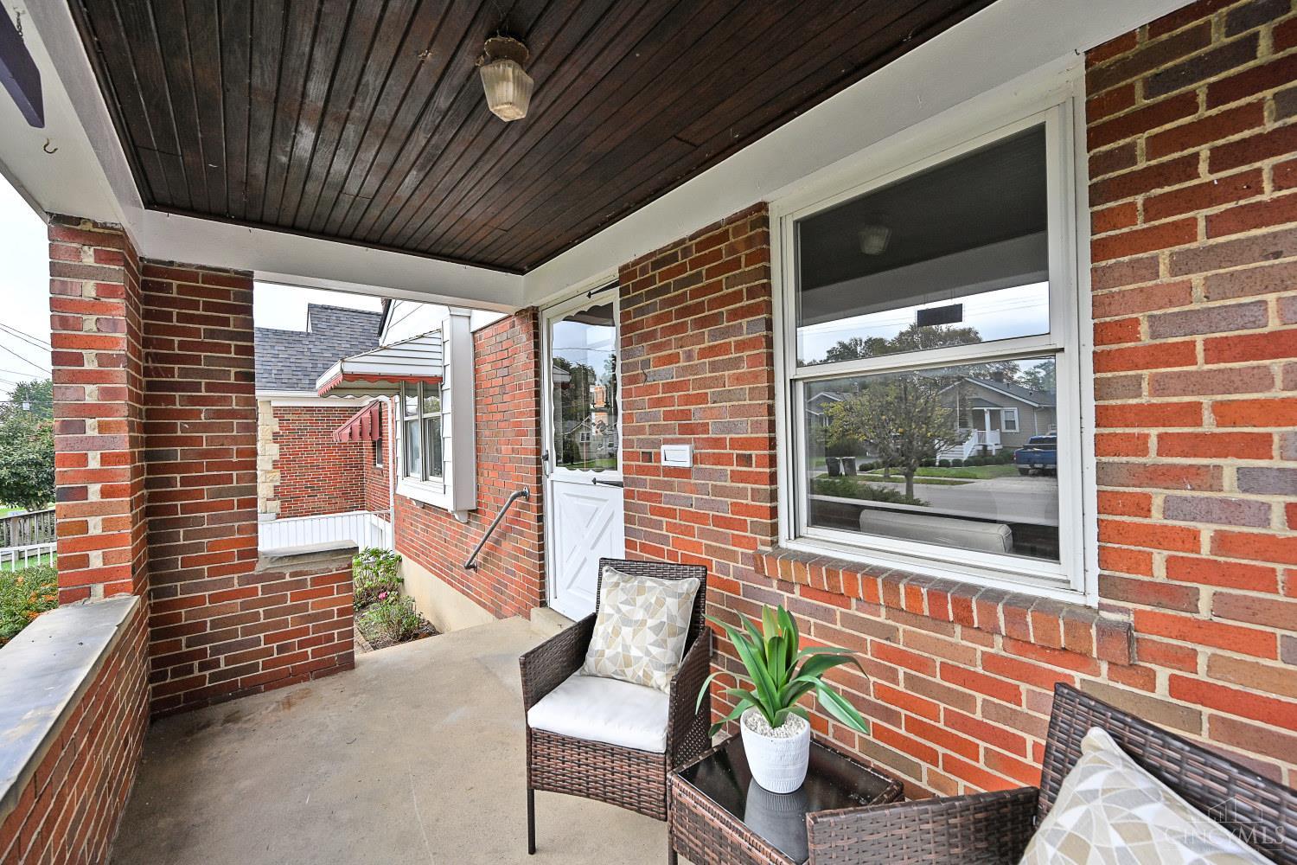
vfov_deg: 81.2
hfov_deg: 104.3
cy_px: 432
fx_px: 504
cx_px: 648
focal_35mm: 14
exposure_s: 1/250
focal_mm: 14
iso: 180
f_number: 5.6
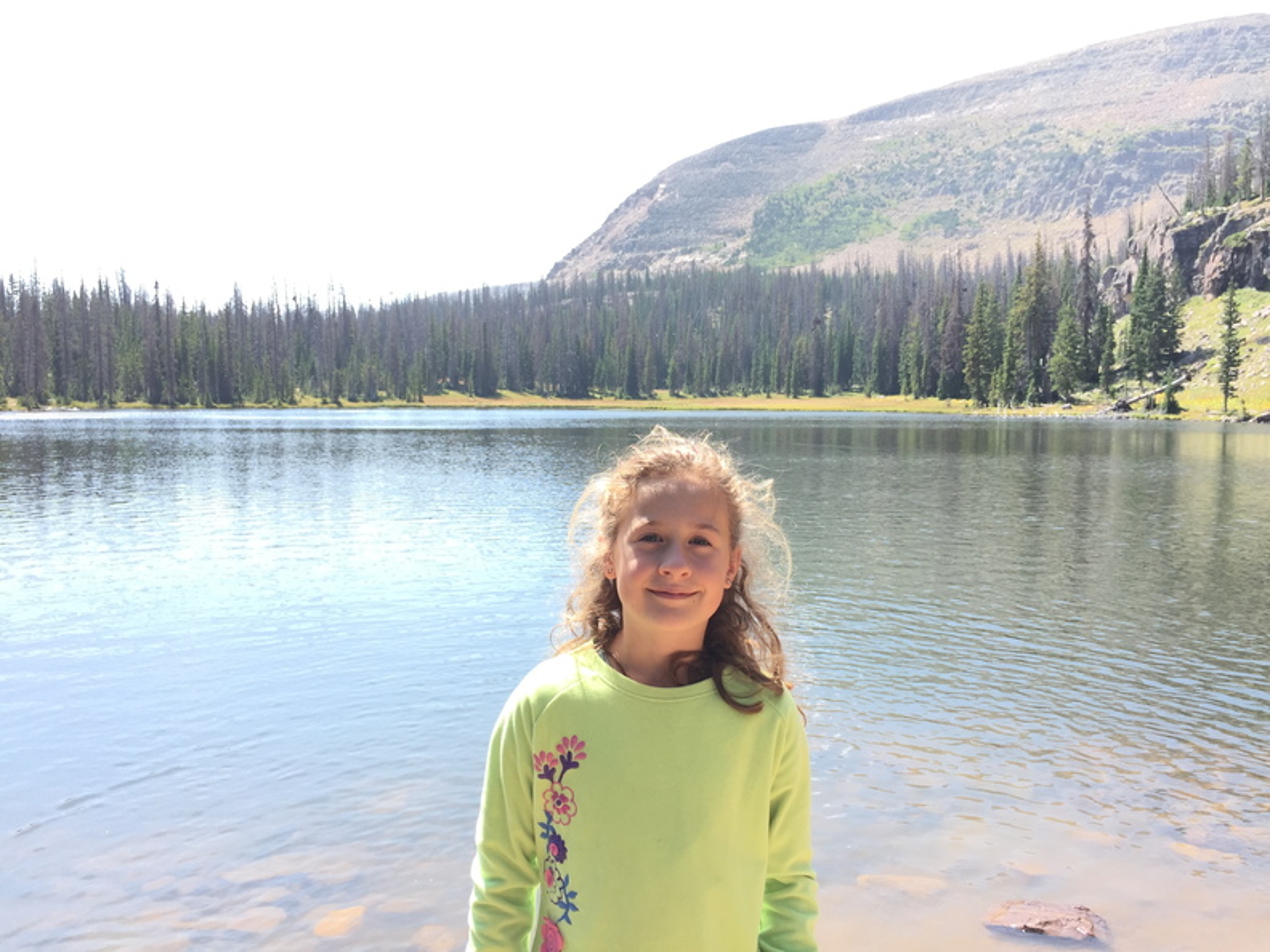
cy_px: 476
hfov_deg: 61.7
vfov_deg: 48.2
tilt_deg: -3.5
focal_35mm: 29
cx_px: 635
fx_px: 1064
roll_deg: +0.3
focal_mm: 4.15
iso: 32
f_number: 2.2
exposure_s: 1/520
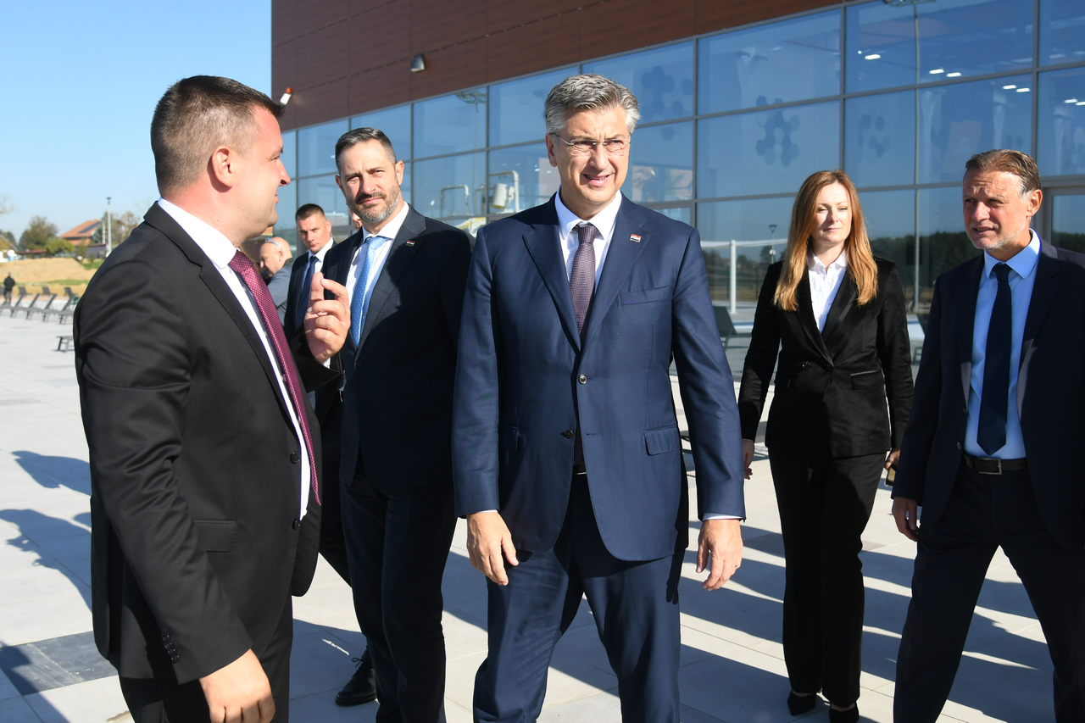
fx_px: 1085
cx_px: 542
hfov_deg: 53.1
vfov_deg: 36.9
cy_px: 362
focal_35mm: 36
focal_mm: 24
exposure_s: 1/3200
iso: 400
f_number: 4
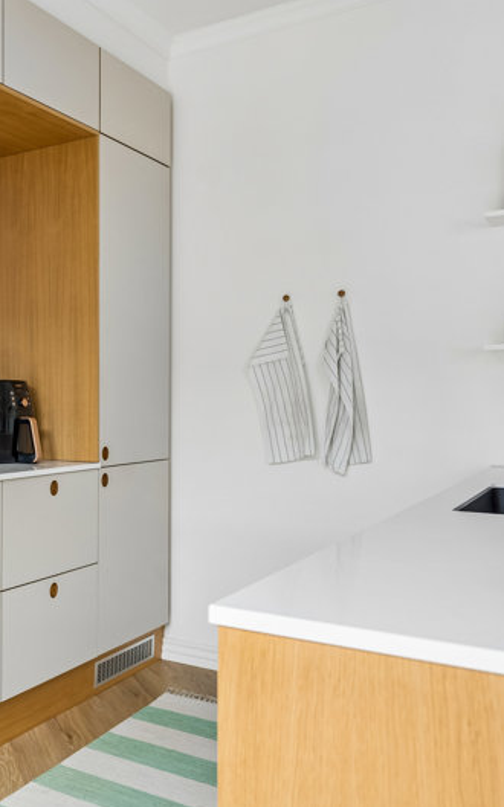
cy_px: 405
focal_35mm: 37
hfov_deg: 31.3
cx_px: -24
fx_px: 814
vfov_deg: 52.8
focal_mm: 24
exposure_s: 1/8
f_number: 4
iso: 200
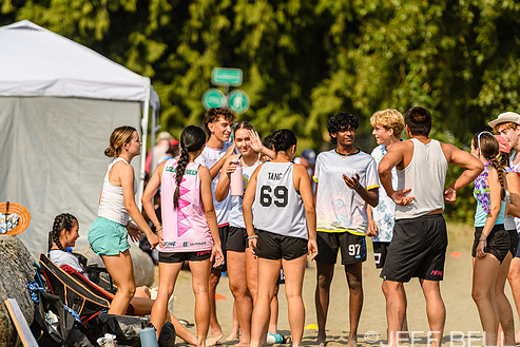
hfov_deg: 5.8
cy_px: 179
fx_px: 5100
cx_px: 294
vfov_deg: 3.9
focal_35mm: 353
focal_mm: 200
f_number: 3.2
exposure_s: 1/2000
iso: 100
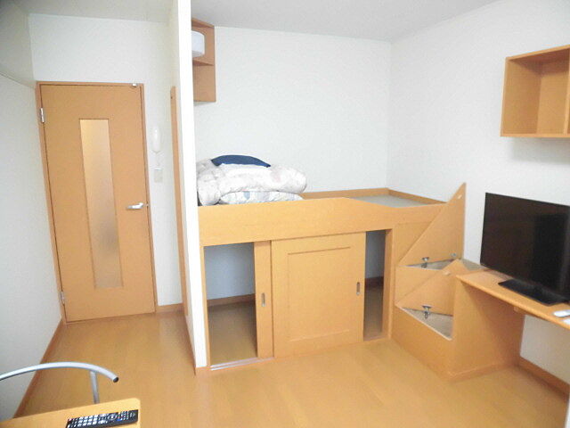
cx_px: 285
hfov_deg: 71.6
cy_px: 214
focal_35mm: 24
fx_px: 395
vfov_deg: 56.8
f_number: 3.1
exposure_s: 1/25
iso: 640
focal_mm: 4.3
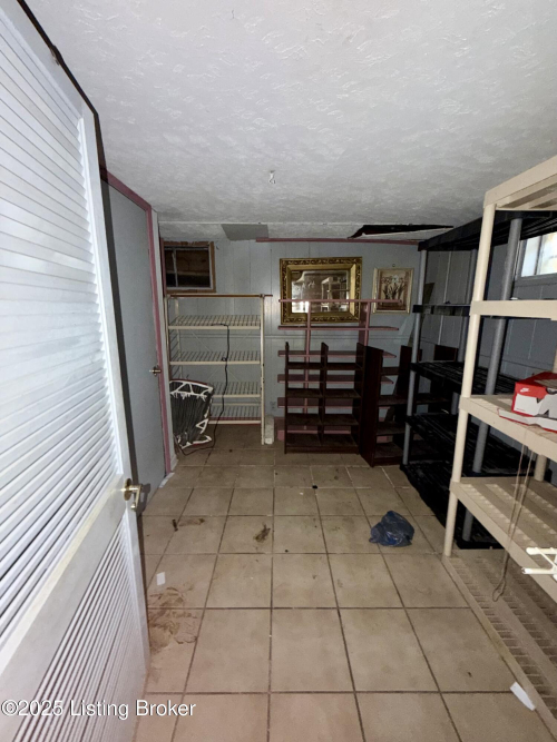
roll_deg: -1.2
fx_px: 300
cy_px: 371
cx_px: 278
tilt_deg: -11.4
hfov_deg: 85.7
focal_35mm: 14
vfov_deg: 102.1
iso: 250
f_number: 2.2
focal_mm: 2.22
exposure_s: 1/16
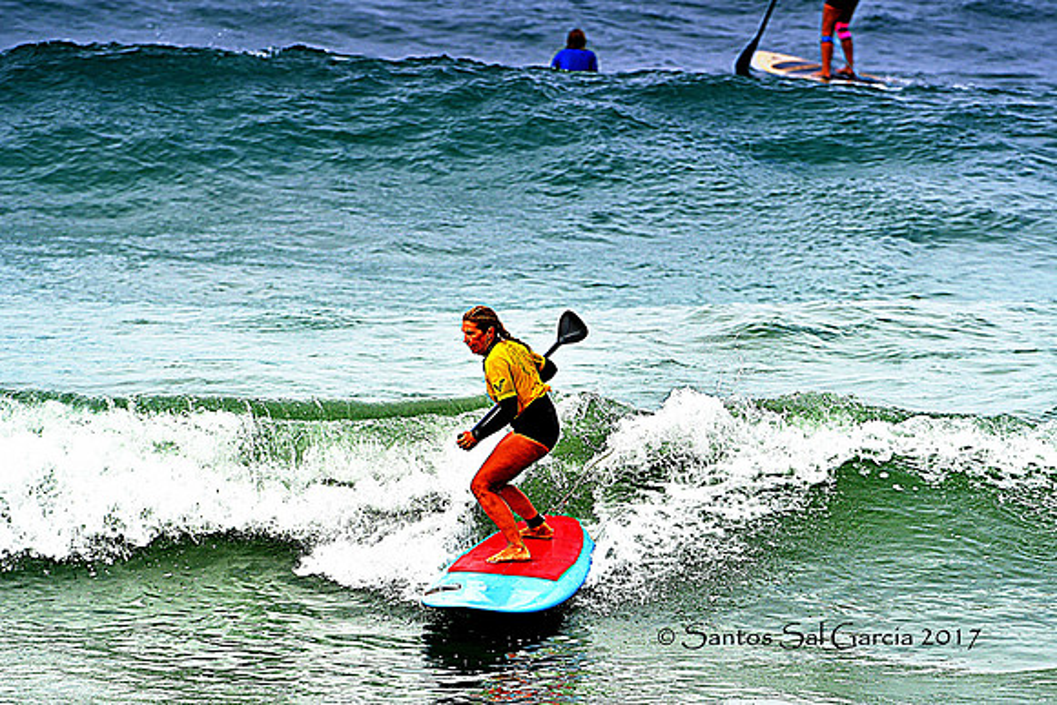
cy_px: 352
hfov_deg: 3.4
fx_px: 17620
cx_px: 528
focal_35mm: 600
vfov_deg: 2.3
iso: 200
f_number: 5.6
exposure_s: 1/1000
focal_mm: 400
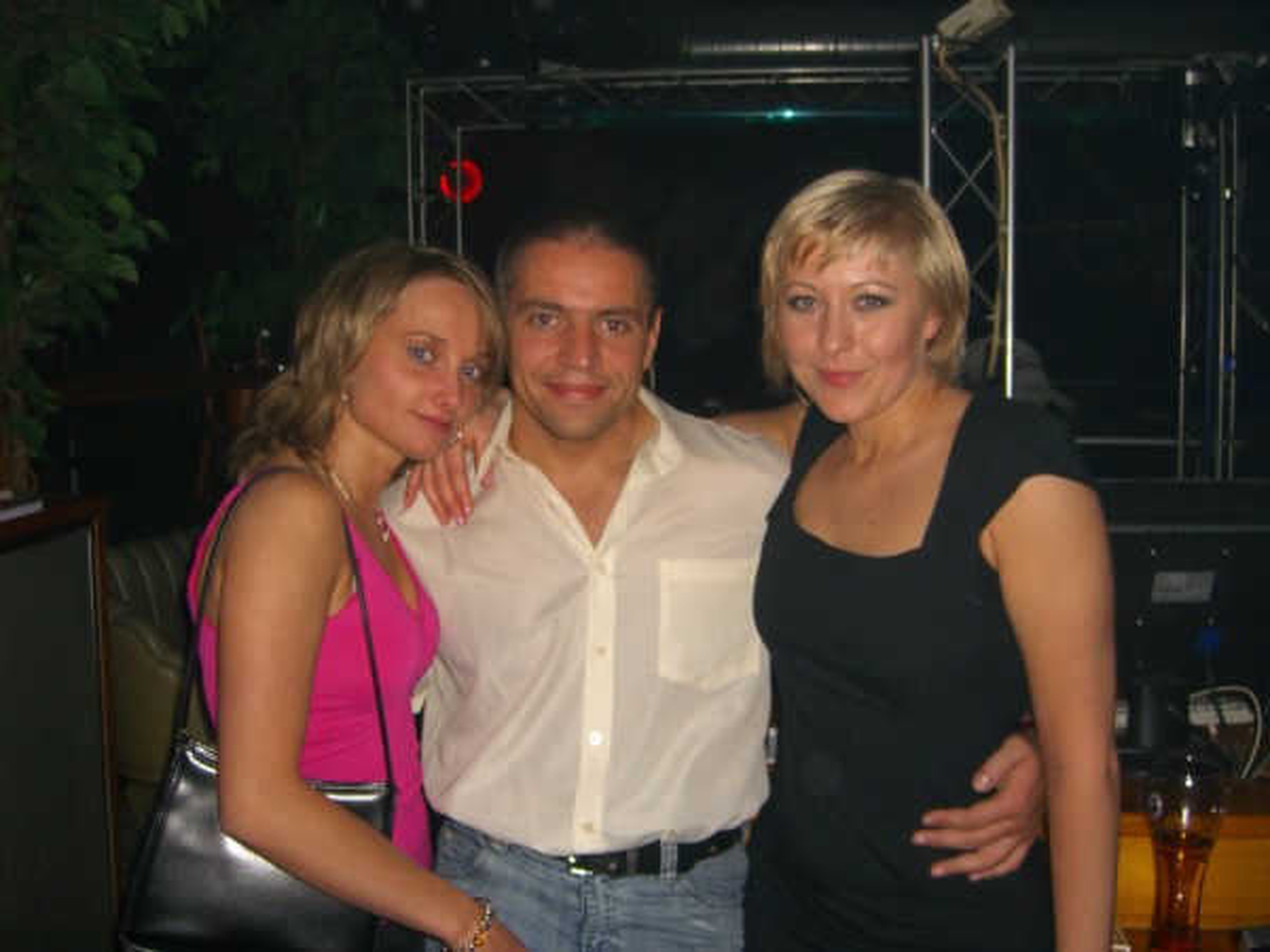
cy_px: 476
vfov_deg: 37.7
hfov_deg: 49.0
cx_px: 635
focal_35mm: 38
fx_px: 1394
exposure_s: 1/60
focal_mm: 7.9
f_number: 2.8
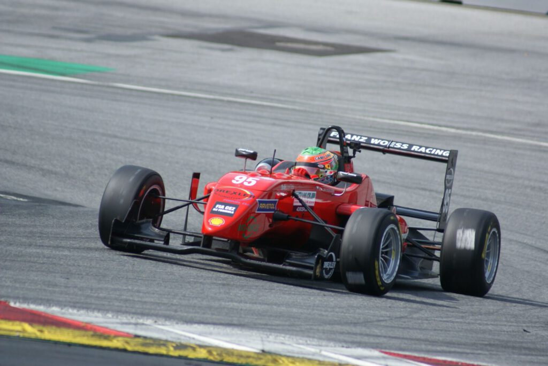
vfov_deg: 3.1
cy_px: 183
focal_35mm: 450
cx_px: 274
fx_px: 6857
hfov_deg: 4.6
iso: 160
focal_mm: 300
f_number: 5.6
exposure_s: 1/500
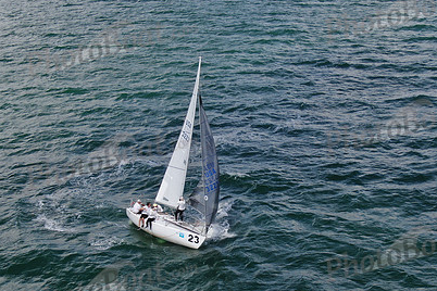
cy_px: 205
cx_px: 262
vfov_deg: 18.8
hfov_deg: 28.0
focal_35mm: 72
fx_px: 874
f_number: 3.8
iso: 100
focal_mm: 8.6
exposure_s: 1/1000
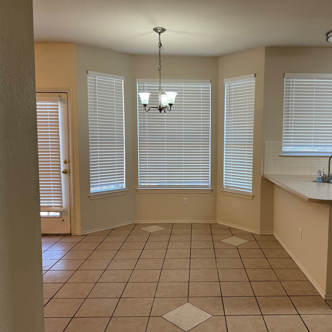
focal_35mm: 29
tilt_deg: -4.4
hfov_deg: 55.0
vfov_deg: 55.6
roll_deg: -0.5
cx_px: 207
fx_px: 315
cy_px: 165
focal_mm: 6.86
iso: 125
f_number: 1.78
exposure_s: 1/120
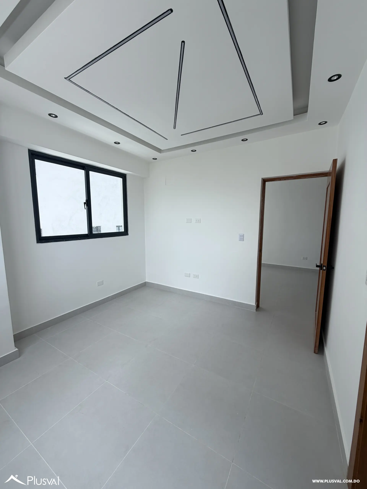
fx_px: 198
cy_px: 244
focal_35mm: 14
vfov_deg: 102.1
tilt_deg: -7.2
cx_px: 184
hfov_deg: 85.7
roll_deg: -0.6
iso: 64
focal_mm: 2.22
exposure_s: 1/121
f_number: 2.2
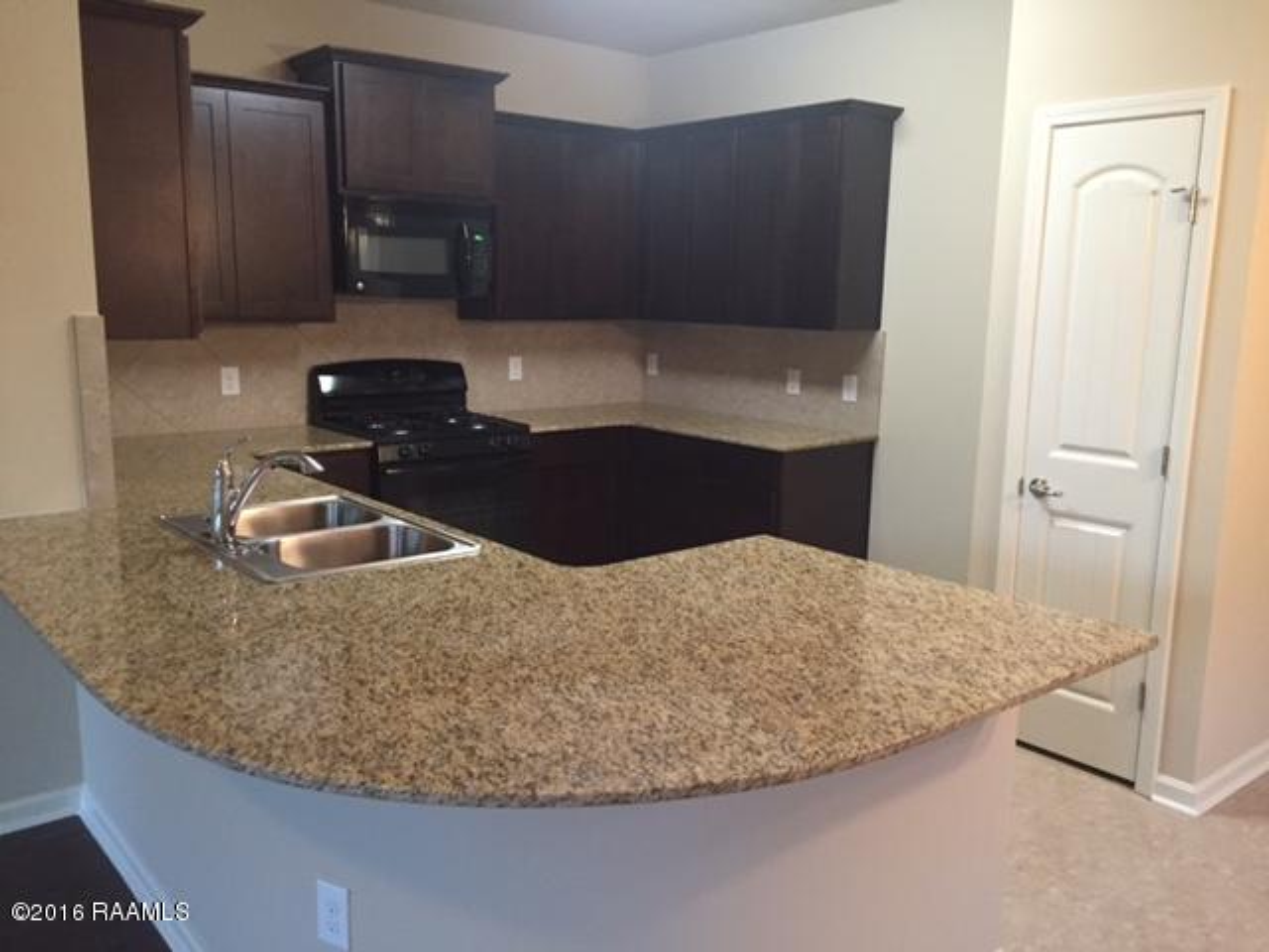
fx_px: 1063
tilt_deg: -9.9
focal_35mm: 29
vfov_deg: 48.2
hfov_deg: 61.7
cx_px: 634
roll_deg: -1.2
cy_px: 476
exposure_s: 1/24
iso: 250
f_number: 2.2
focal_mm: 4.15
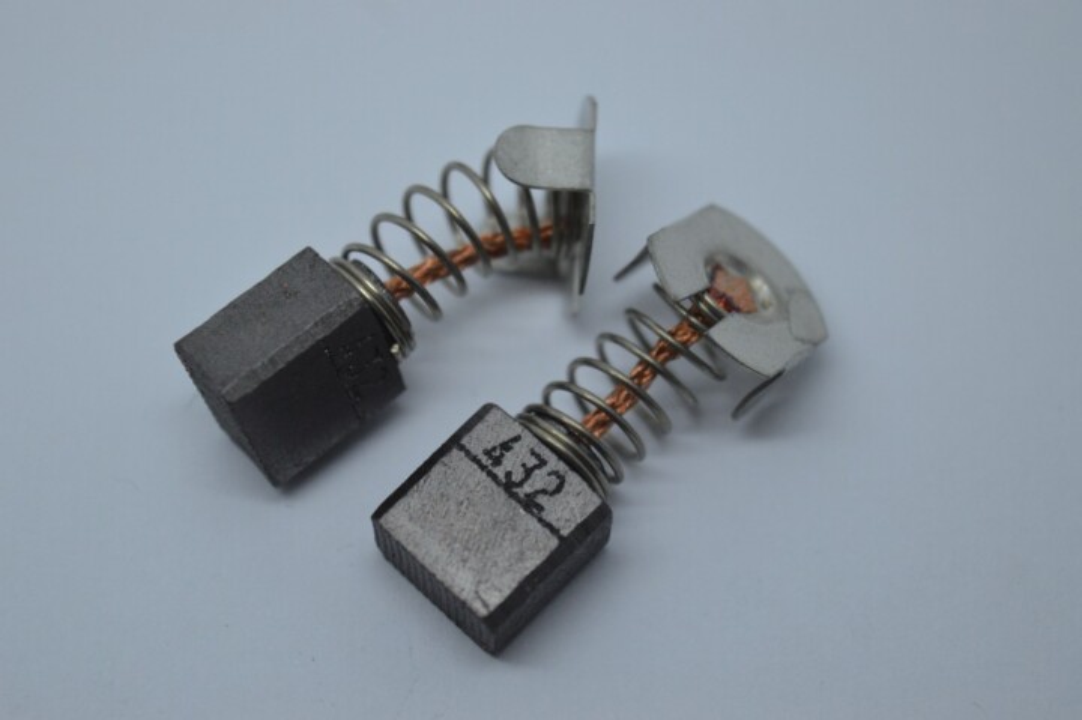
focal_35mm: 82
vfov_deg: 16.5
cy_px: 360
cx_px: 541
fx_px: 2478
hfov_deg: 24.6
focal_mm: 55
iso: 360
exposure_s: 1/125
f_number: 5.6
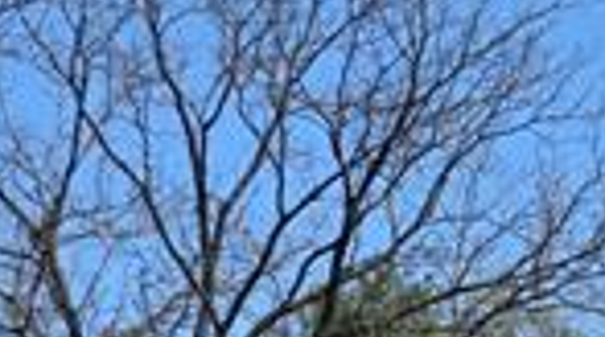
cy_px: 633
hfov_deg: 10.4
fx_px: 2802
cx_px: 1506
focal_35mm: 175
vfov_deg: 6.7
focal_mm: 6.3
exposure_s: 1/4539
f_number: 1.7
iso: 80
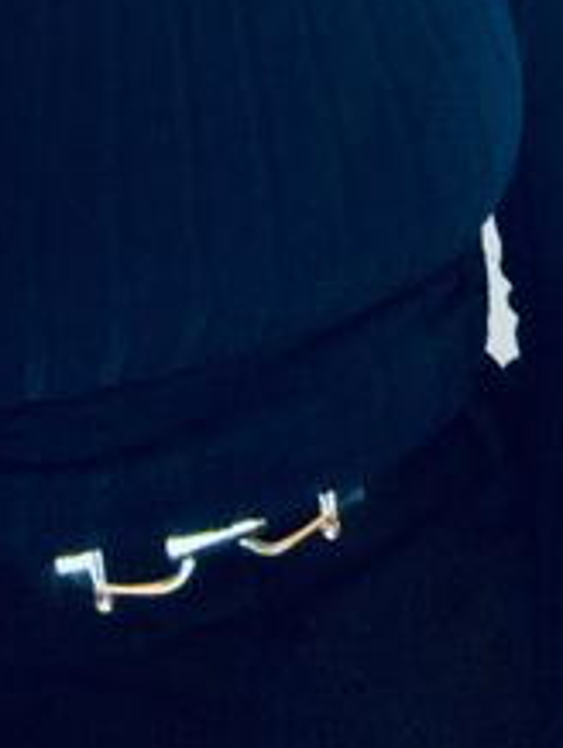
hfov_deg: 23.7
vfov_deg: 24.0
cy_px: -412
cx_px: 118
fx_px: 1320
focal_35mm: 61
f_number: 1.9
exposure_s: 1/24
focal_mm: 2.71
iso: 640
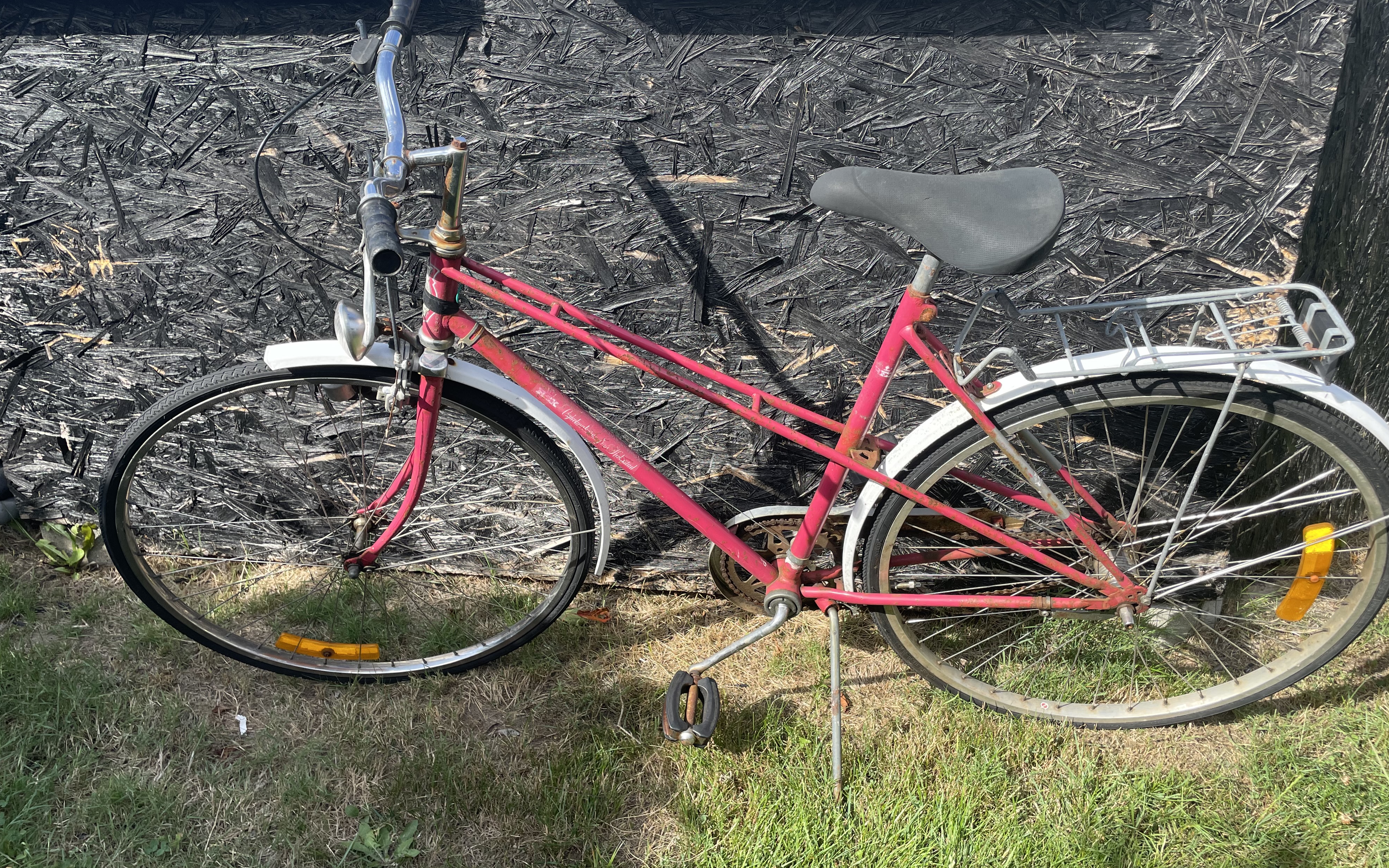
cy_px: 436
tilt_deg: -26.7
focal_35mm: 28
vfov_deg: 44.5
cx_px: 702
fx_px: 1060
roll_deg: +2.2
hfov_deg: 66.5
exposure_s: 1/924
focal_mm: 4.2
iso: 32
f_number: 1.6
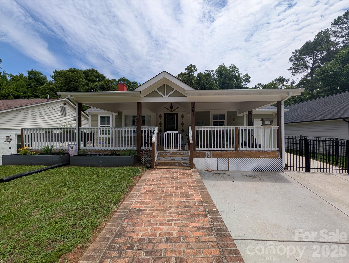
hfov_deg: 110.5
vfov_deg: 94.6
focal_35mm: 12
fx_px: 121
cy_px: 132
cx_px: 174
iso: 50
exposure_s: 1/4184
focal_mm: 2.02
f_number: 1.7
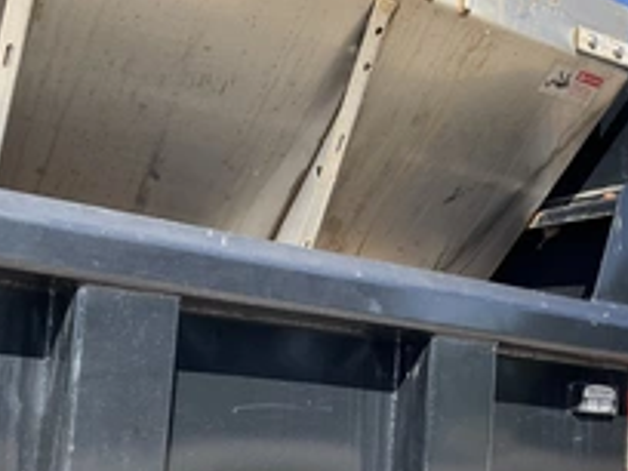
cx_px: 394
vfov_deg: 25.3
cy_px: 360
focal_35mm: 57
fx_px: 1034
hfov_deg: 33.6
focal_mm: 3
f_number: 1.8
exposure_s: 1/403
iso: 25
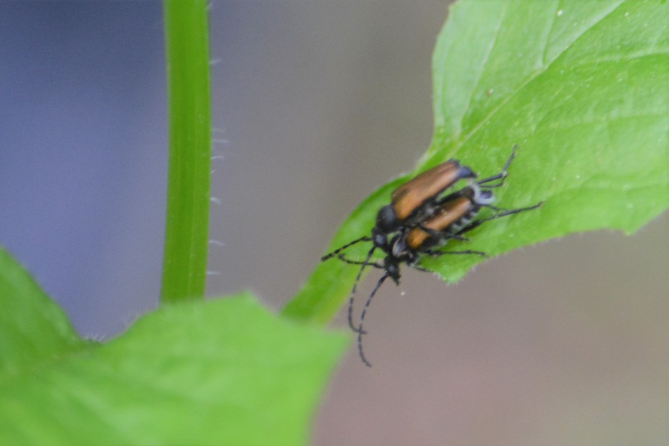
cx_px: 334
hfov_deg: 4.6
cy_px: 223
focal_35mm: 450
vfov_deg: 3.1
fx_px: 8362
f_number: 5.6
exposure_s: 1/125
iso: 1600
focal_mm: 300
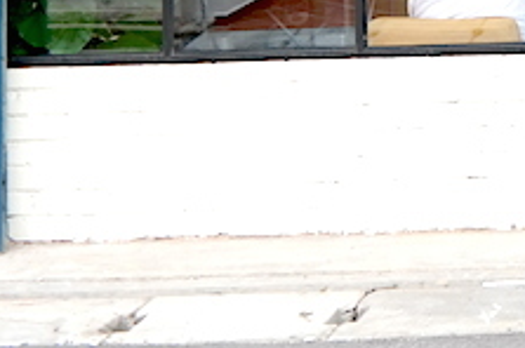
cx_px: 899
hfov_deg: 17.6
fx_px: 1413
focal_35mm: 97
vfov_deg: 12.9
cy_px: -253
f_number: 3.5
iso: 200
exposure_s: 1/60
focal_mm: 18
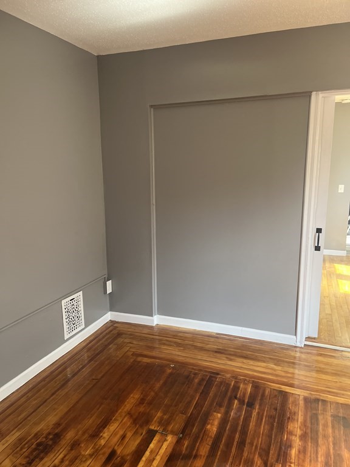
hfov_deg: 53.1
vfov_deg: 67.3
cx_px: 175
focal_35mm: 26
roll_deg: +1.3
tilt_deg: -10.0
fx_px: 351
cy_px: 234
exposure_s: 1/121
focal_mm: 5.1
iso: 125
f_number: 1.6
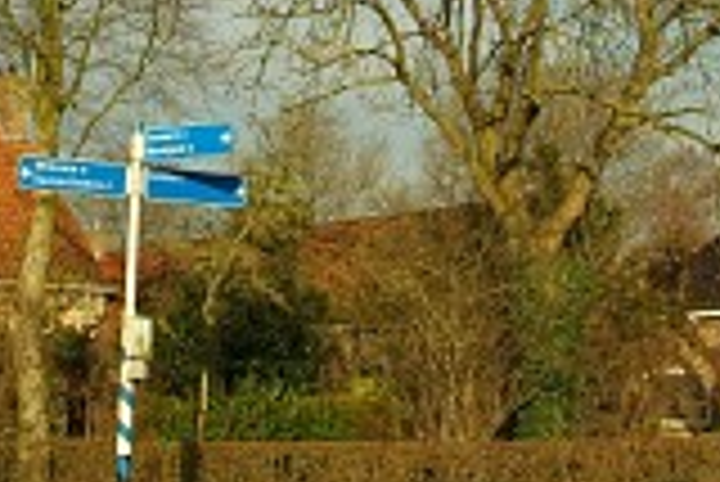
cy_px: 56
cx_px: 266
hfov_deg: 33.7
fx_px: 1181
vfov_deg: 22.5
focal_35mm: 59
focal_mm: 14
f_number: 6.7
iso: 400
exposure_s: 1/1000
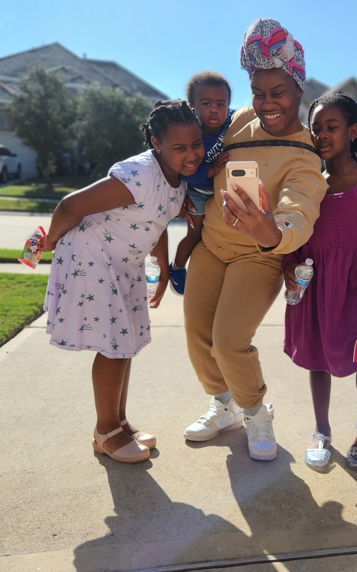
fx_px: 514
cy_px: 283
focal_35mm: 33
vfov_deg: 58.1
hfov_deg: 37.4
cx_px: 268
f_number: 1.8
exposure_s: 1/1509
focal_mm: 5.4
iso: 20
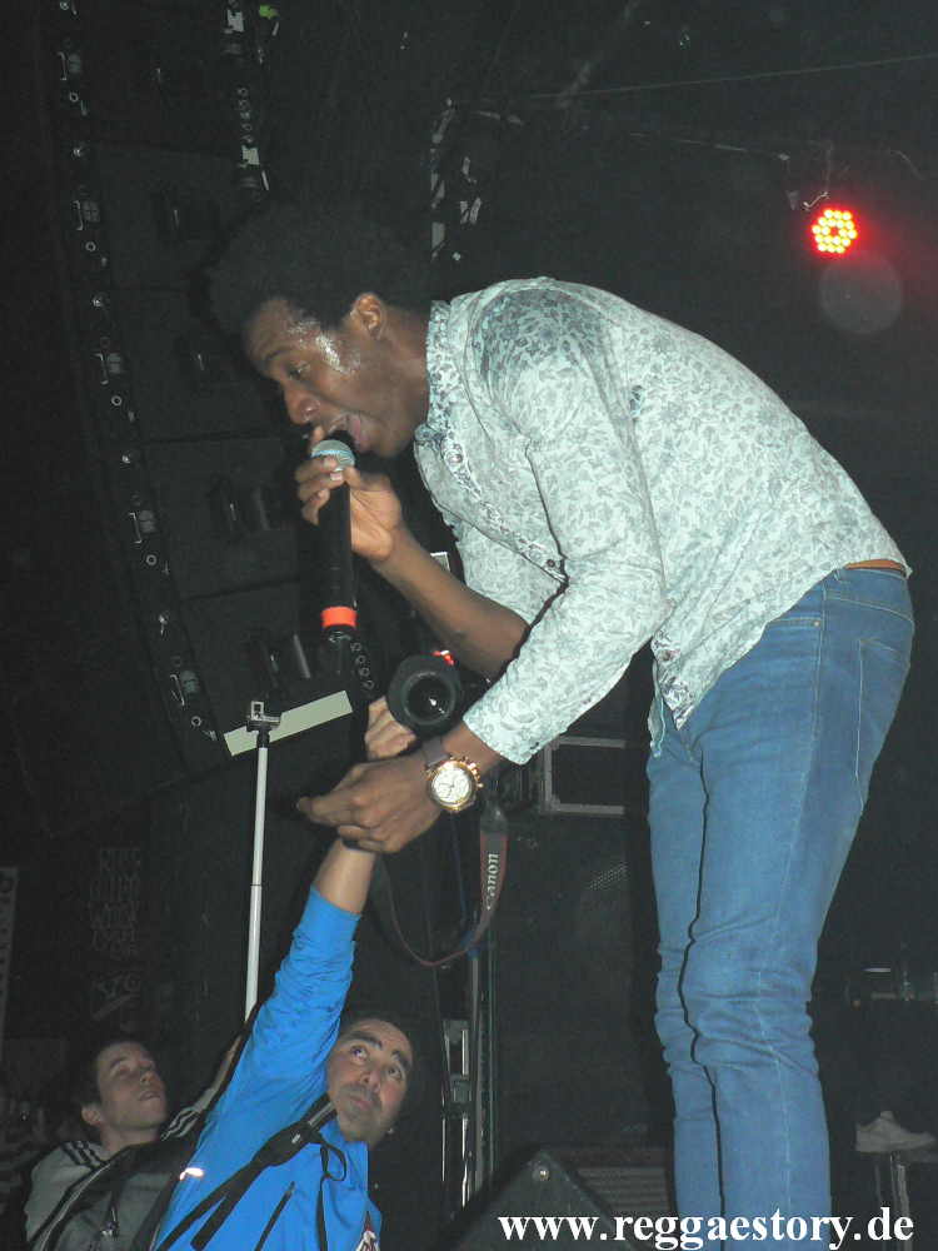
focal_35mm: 49
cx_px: 469
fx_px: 1770
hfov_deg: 29.7
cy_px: 626
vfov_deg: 38.9
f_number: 2.8
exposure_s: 1/60
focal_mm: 8.4
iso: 400
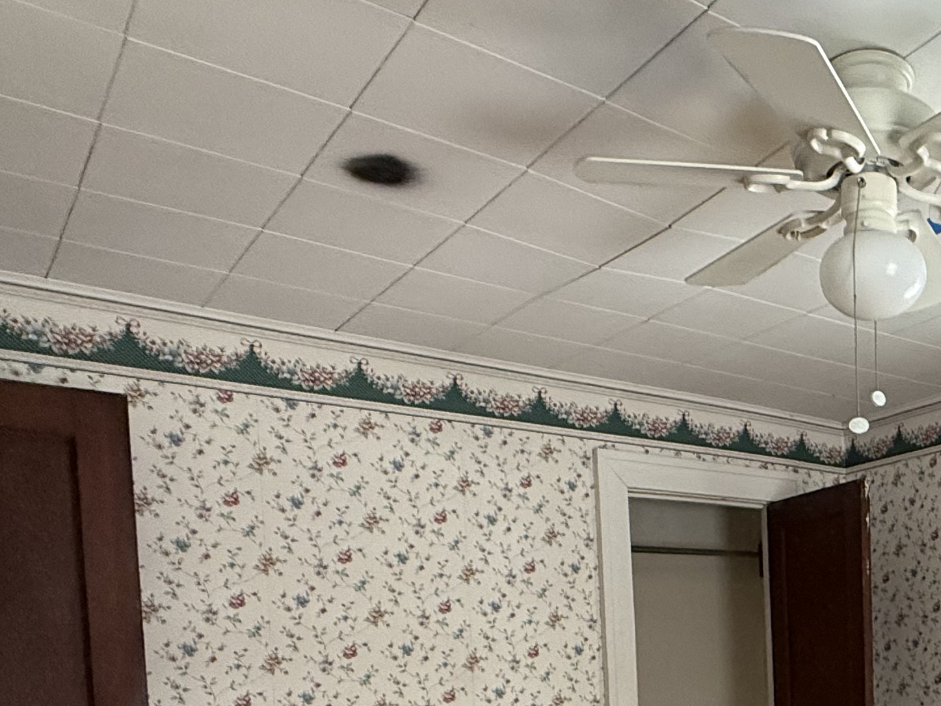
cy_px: 739
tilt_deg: -2.8
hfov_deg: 42.6
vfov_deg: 33.1
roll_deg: +1.5
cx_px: 896
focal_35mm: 39
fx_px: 1060
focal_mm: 2.22
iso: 400
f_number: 2.2
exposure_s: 1/95
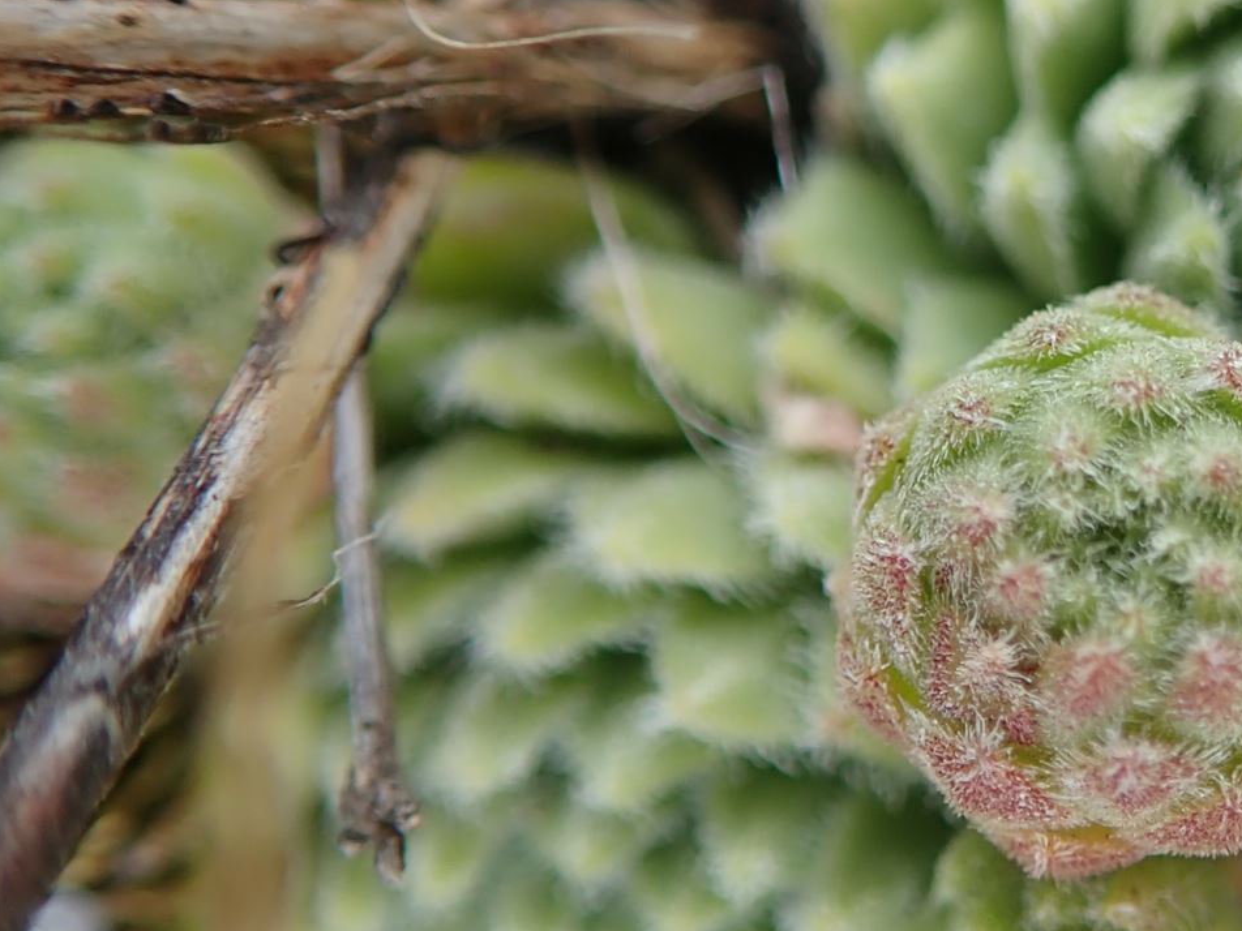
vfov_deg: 23.3
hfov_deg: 28.8
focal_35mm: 63
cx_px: 1238
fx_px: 2260
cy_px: 451
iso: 100
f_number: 2.3
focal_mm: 5.5
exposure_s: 1/125
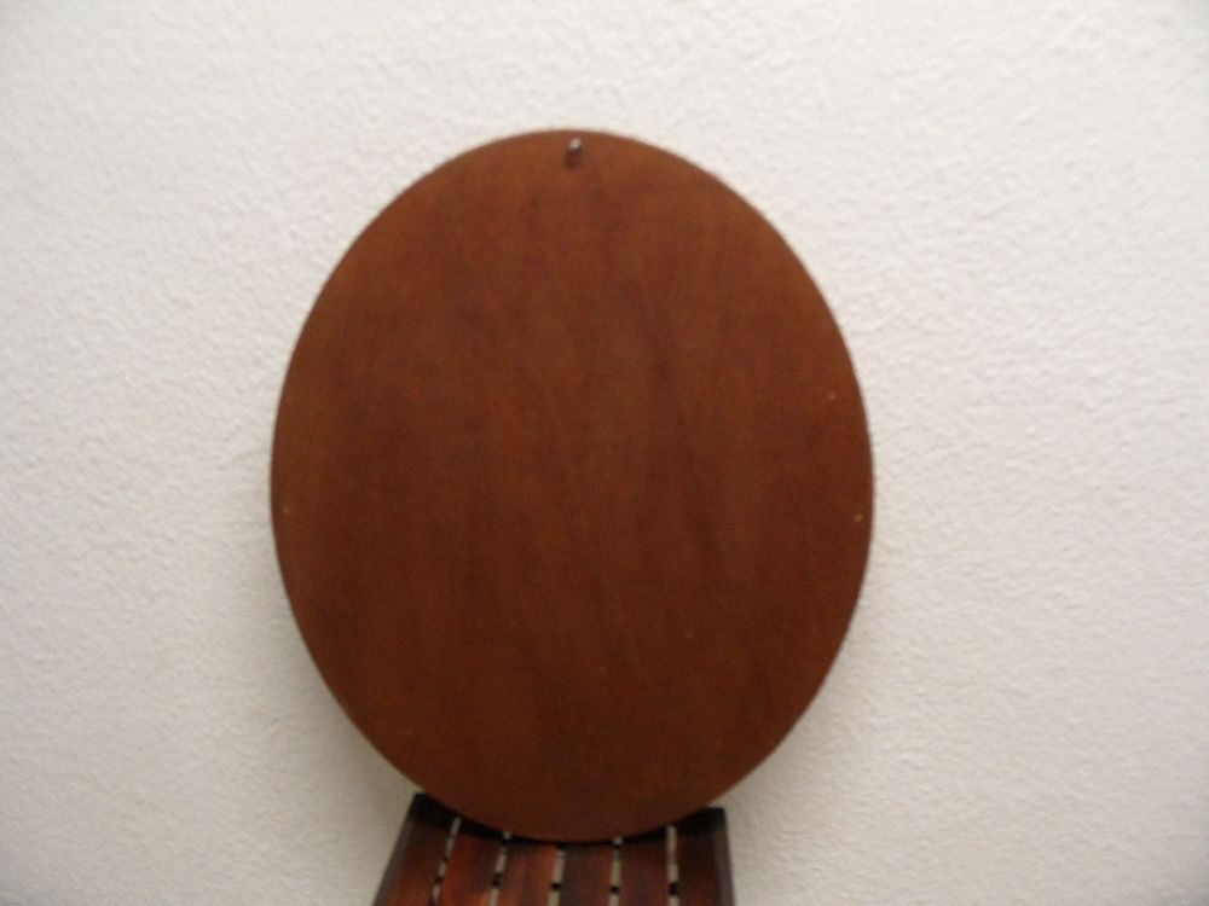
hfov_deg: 71.6
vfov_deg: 56.8
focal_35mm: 24
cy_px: 453
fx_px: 838
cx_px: 604
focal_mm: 3.9
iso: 200
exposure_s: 1/20
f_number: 3.2
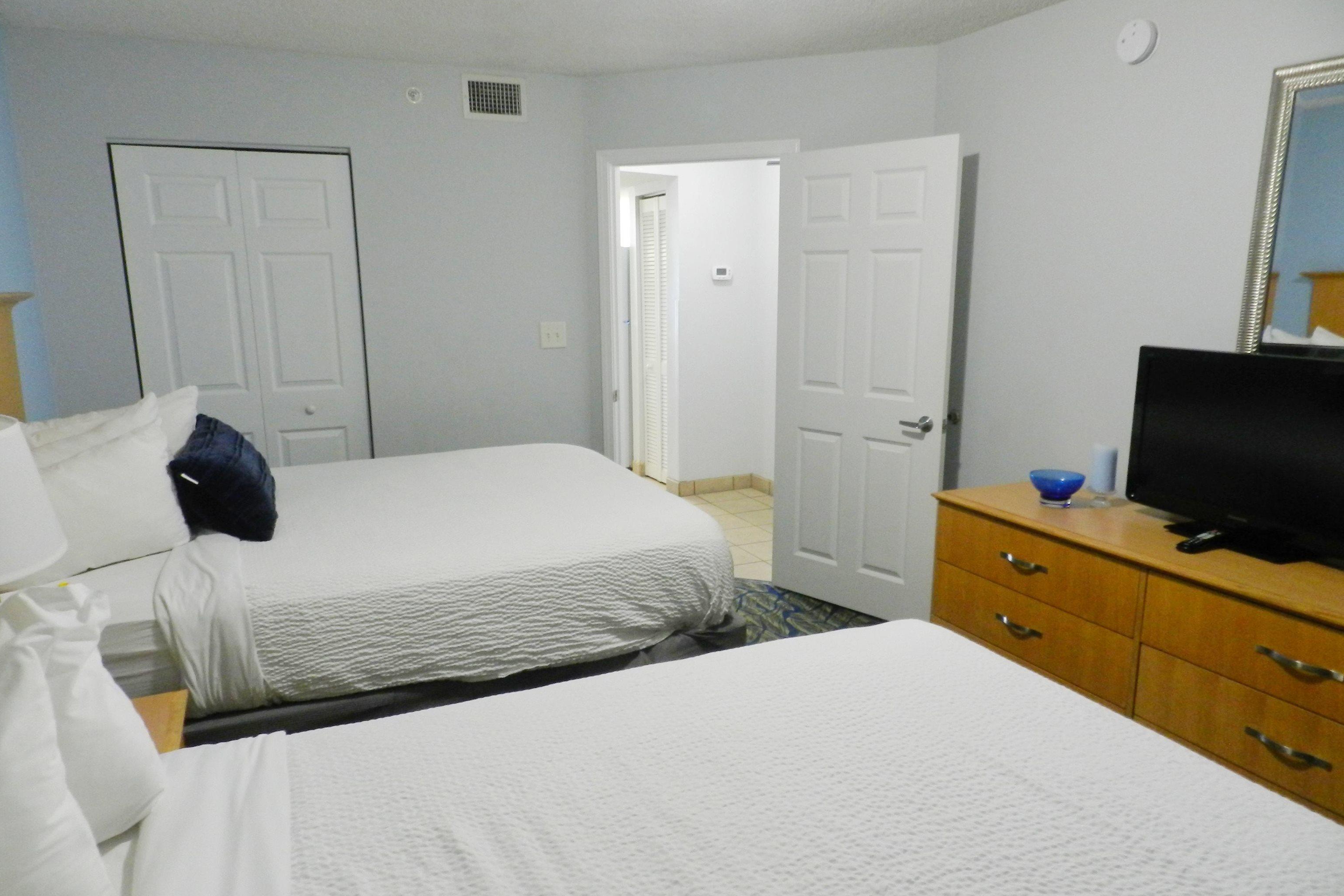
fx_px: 896
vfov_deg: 53.1
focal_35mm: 24
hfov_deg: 73.7
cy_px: 462
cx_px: 673
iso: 400
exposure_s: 1/15
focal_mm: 4
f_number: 3.4
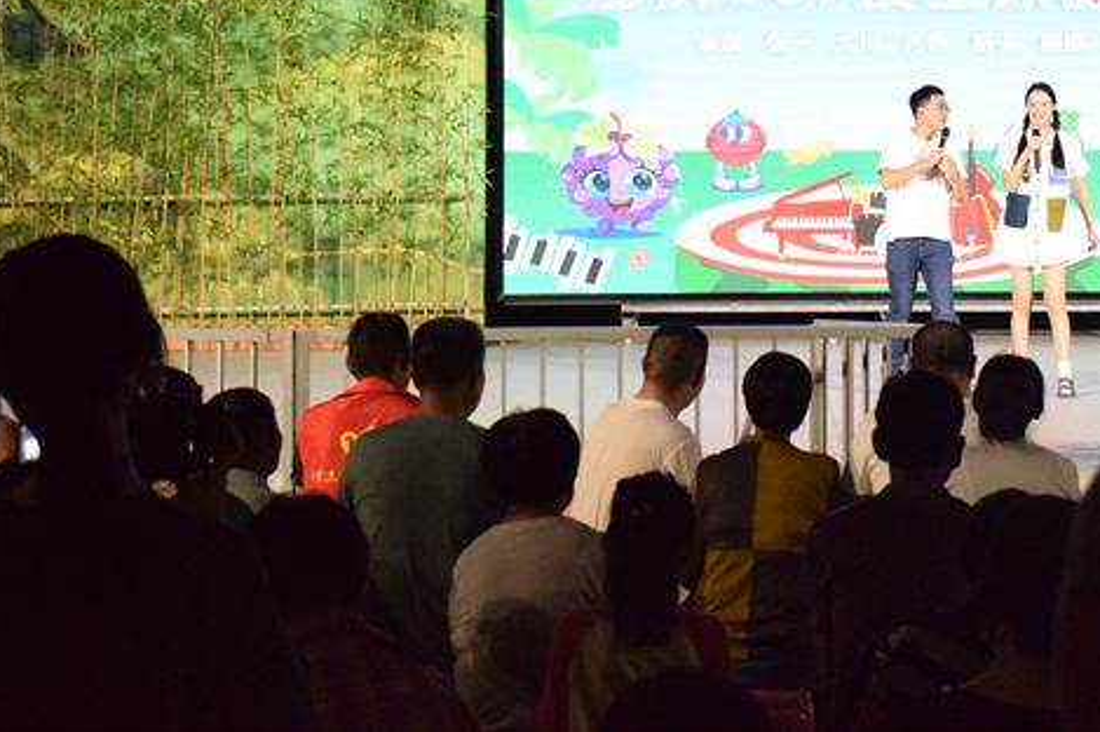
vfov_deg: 15.5
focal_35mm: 87
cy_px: 111
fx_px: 2656
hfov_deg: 23.2
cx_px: 816
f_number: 6.3
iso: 8000
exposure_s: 1/500
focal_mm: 34
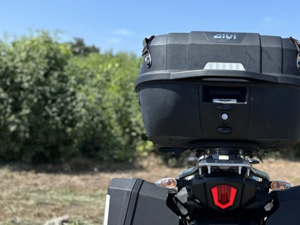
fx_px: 407
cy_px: 211
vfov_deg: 29.4
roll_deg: +0.8
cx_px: 244
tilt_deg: -12.2
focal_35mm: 47
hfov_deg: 38.7
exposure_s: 1/2882
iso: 80
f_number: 1.78
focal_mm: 6.86
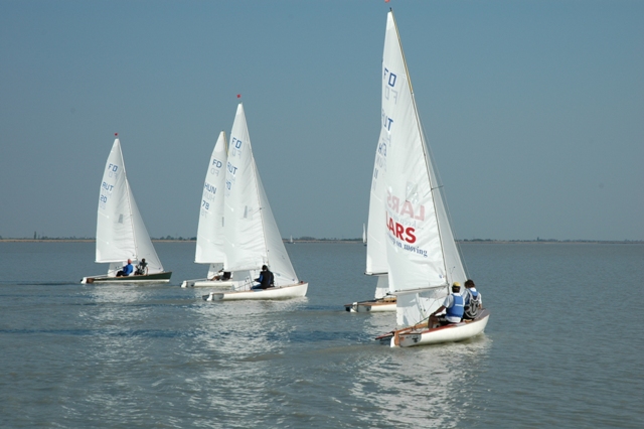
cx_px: 322
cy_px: 214
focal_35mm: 93
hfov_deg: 21.9
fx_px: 1663
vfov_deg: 14.7
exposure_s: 1/500
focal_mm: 62
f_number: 11
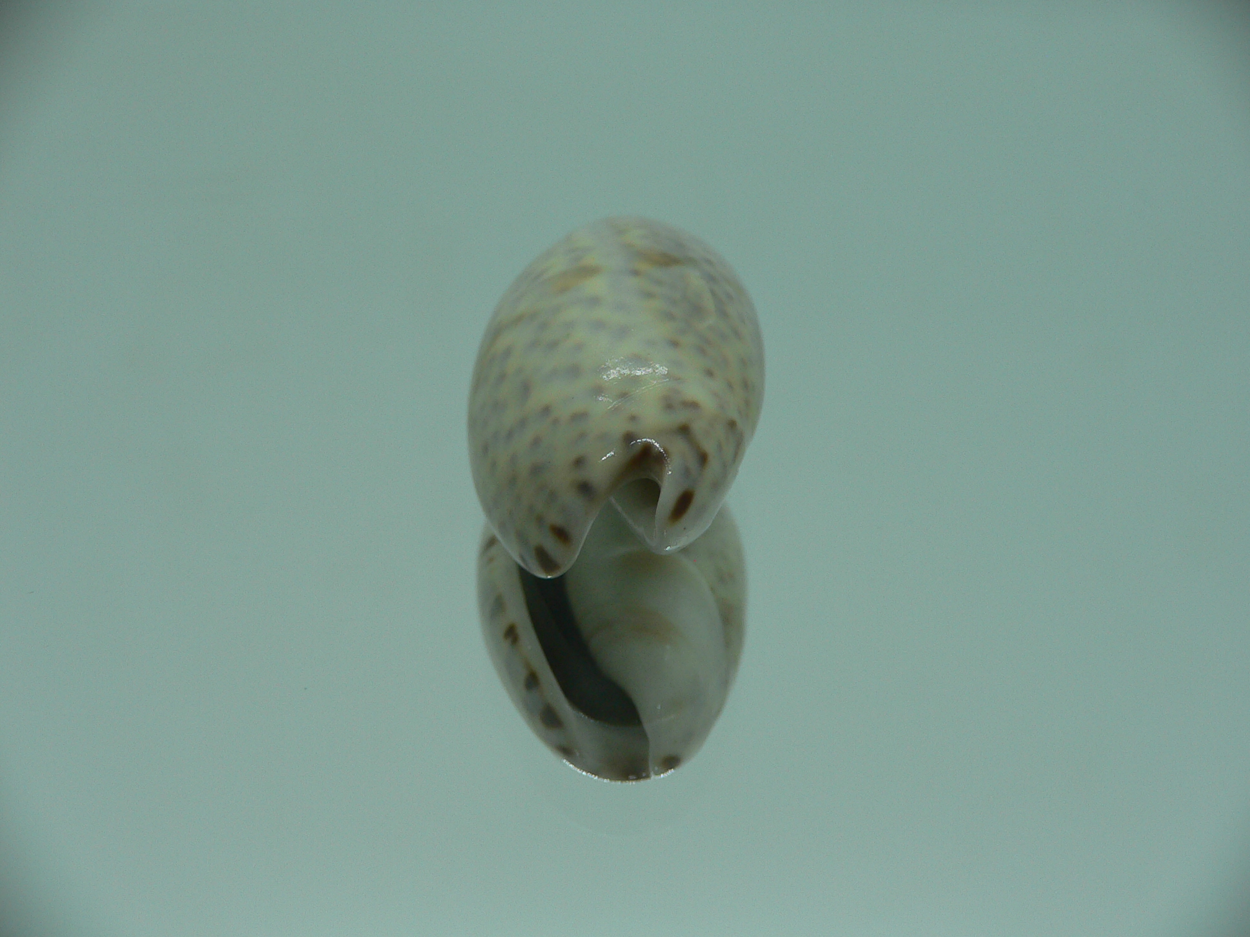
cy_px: 468
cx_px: 625
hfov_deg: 52.6
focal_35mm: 35
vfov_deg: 40.7
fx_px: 1264
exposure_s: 1/80
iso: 80
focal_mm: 4.6
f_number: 2.8
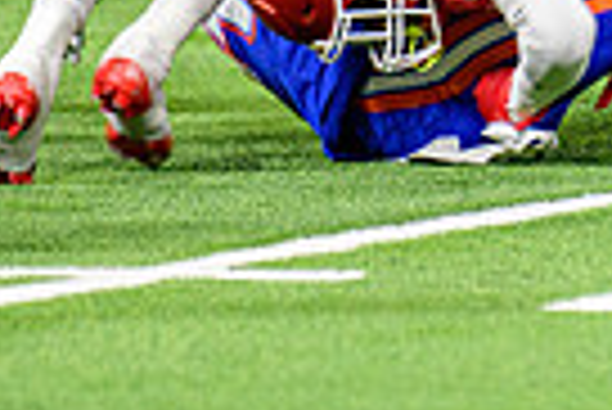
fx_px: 18158
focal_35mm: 1067
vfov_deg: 1.3
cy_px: -421
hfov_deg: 1.9
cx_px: 796
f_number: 2.8
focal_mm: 250
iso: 1250
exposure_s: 1/400
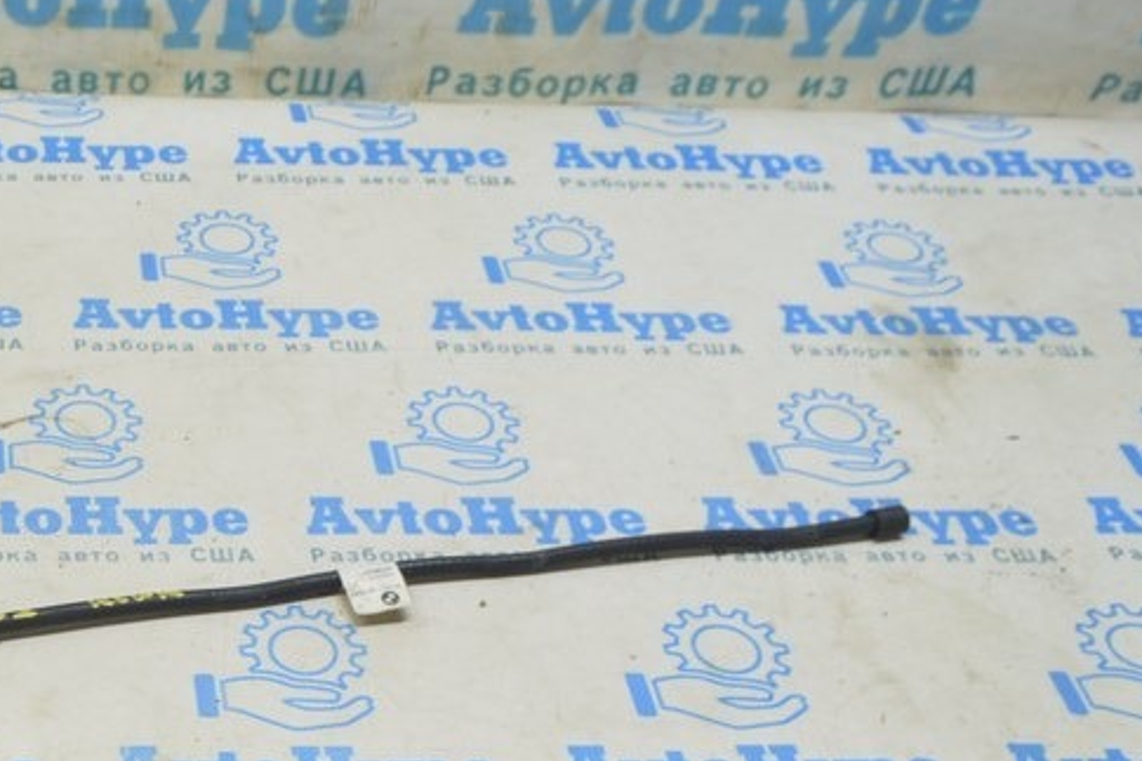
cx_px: -54
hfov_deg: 31.8
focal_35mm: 57
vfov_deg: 23.2
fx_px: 1807
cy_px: 663
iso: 400
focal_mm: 18
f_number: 5.6
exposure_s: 1/20
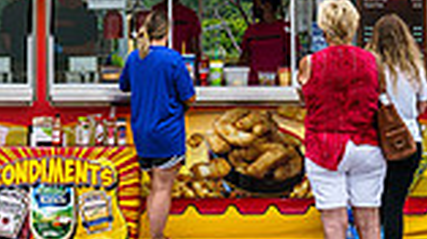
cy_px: -89
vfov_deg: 6.5
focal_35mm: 185
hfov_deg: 11.5
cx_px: -17
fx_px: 2093
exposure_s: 1/1000
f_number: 4.5
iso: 200
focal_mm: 46.1
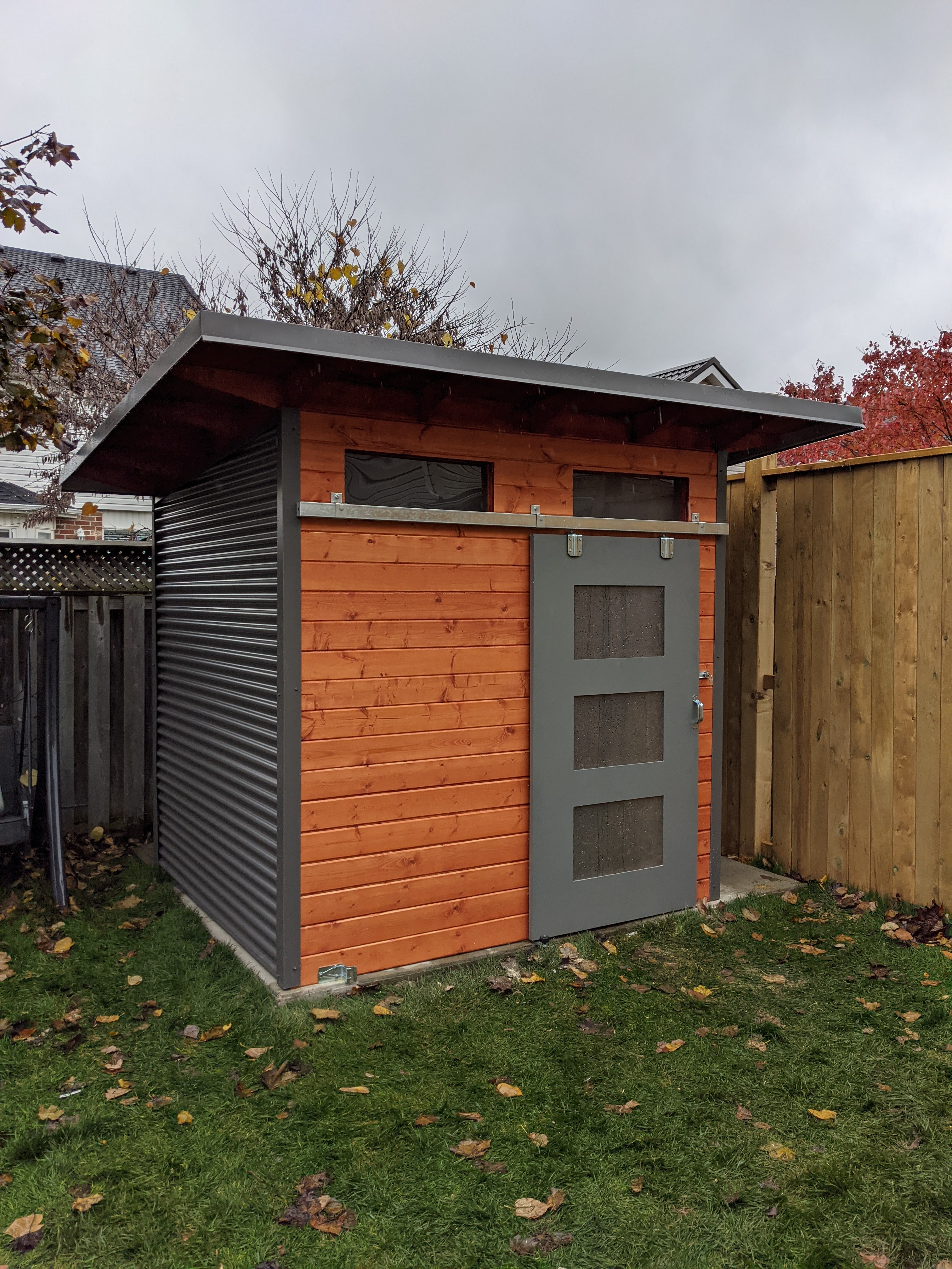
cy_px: 634
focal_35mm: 27
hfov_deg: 51.4
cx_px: 476
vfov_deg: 65.3
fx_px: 990
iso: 78
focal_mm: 4.38
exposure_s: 1/398
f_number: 1.73
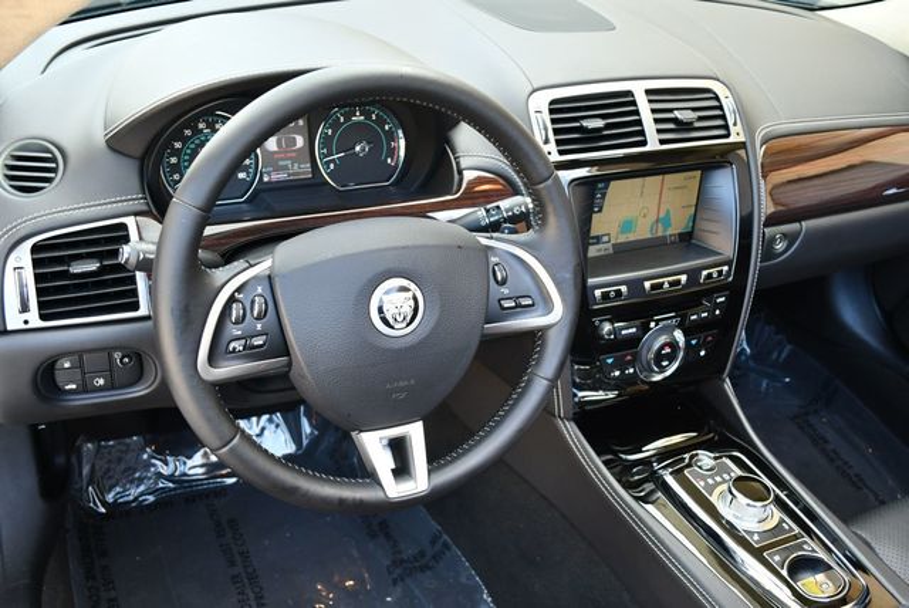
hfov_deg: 53.1
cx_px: 454
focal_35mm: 36
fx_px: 910
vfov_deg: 36.9
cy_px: 304
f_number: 3.5
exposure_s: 1/250
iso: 640
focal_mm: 18
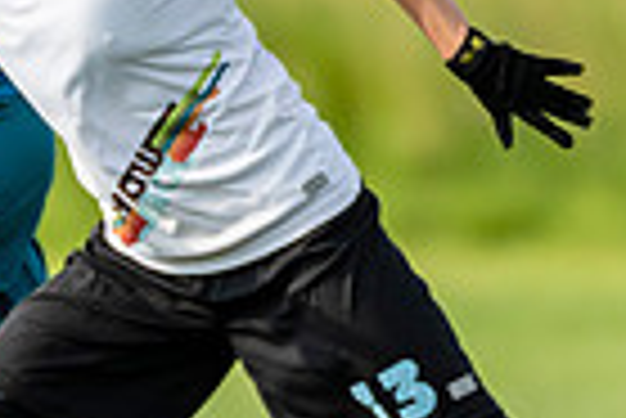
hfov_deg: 0.8
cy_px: 245
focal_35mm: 2503
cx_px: -95
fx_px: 43569
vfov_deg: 0.6
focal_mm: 400
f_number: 4
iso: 400
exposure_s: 1/1600
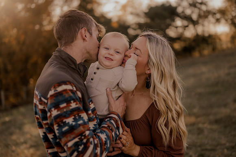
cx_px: 118
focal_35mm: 50
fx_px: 328
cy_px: 78
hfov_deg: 39.6
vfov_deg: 27.0
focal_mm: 50
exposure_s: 1/1600
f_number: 1.8
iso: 250
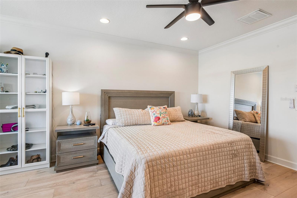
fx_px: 148
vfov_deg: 67.4
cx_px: 148
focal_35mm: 18
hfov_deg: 90.0
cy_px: 99
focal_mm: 18
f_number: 8
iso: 400
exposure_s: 1/30
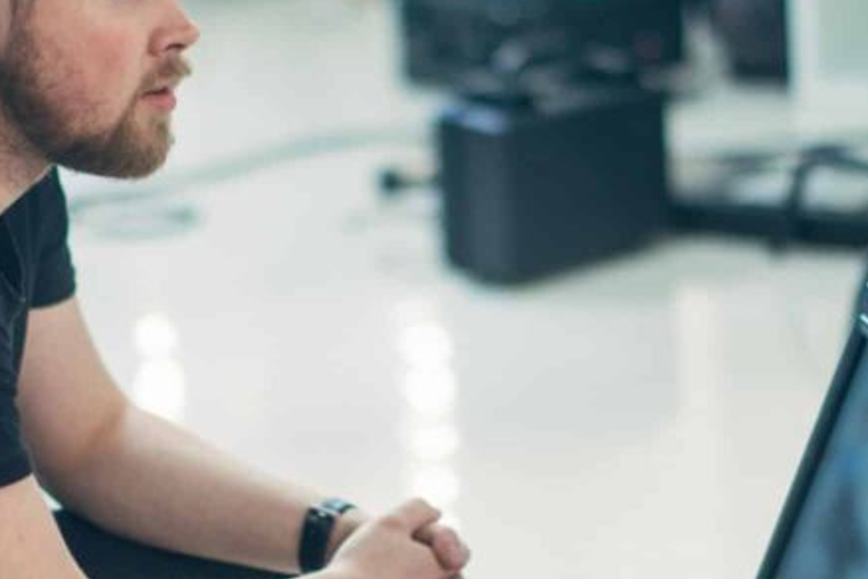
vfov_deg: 11.7
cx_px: 375
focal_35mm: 117
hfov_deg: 17.5
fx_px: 2821
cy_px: 339
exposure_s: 1/250
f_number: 1.6
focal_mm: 50
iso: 160
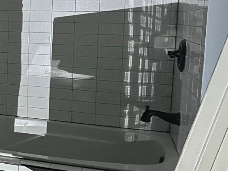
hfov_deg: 27.3
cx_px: -32
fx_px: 421
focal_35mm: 64
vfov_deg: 22.7
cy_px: 40
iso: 1600
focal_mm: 6.86
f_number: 1.78
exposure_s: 1/23
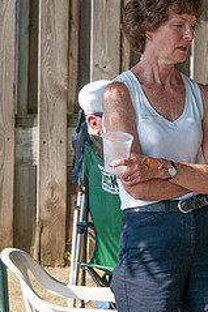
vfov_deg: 5.4
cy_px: 185
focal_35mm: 382
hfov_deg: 3.6
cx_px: 175
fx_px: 3315
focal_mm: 135
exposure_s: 1/500
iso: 500
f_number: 8
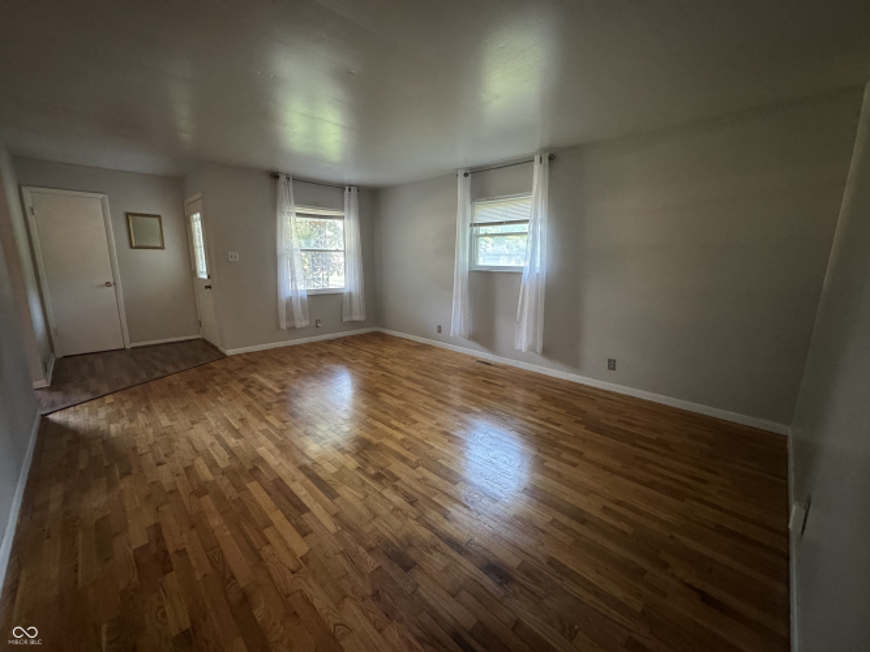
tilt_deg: -10.8
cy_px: 326
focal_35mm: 14
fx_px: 352
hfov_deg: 102.1
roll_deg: -0.2
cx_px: 435
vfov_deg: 85.7
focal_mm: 2.22
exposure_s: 1/60
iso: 1000
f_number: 2.2
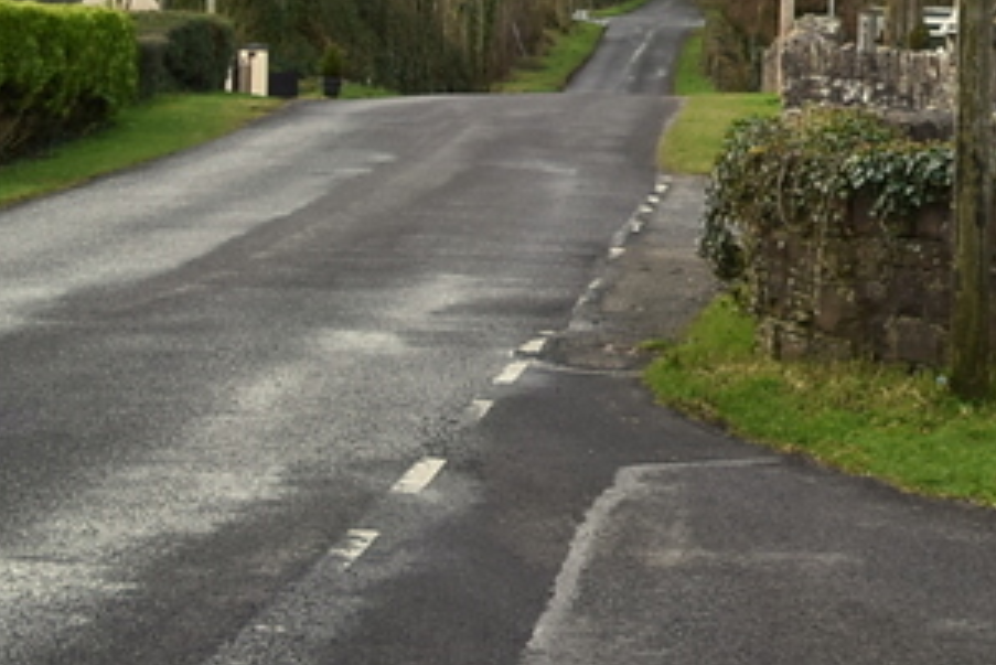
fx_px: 2823
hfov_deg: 18.4
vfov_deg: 13.3
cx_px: 1353
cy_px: 51
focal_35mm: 102
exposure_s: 1/200
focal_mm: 20
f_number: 7.1
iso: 100
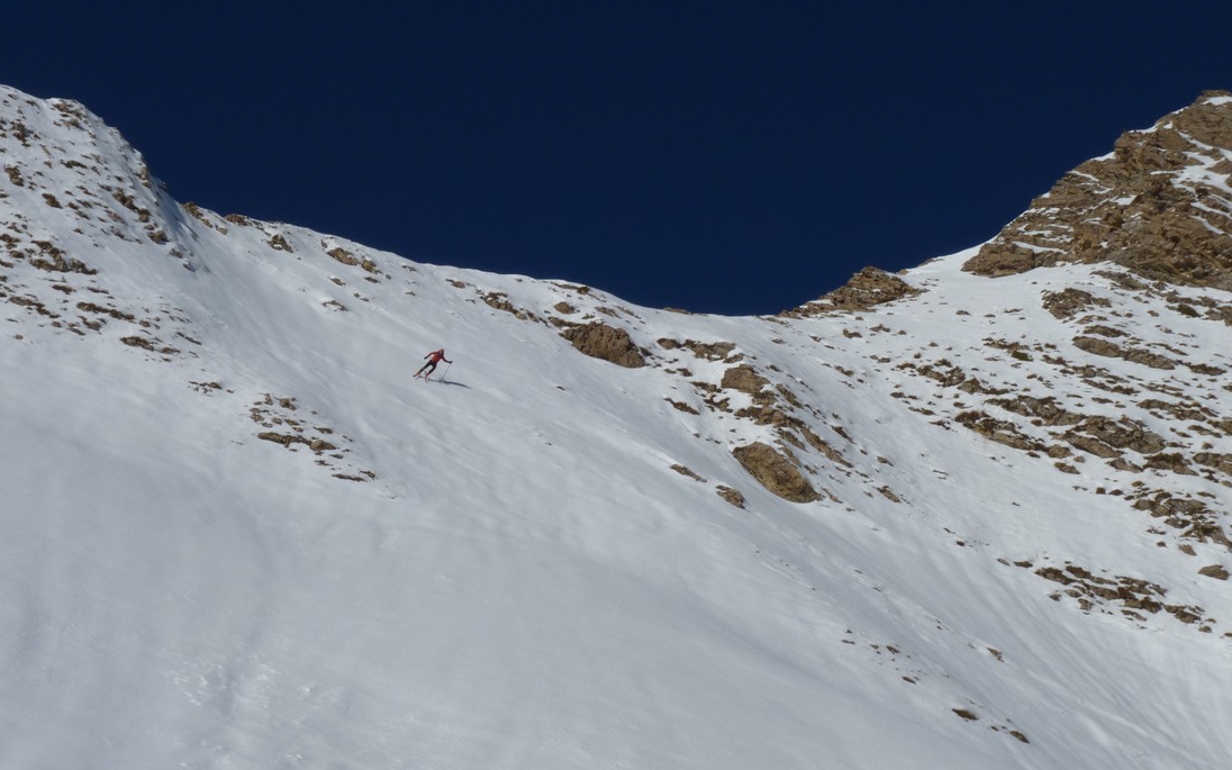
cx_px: 616
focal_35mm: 83
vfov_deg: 15.7
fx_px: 2787
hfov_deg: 24.9
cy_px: 416
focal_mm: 13.8
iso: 80
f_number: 8
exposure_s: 1/640
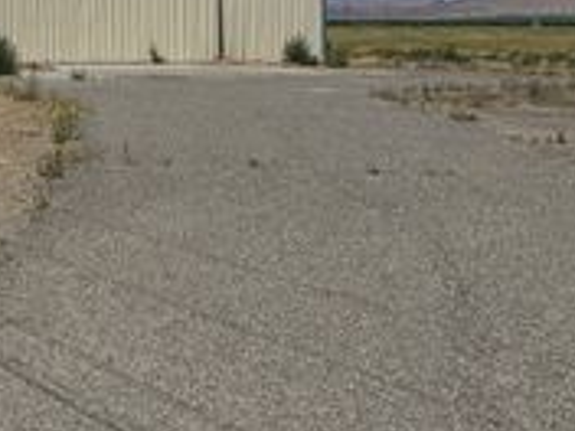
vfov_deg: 20.6
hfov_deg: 26.2
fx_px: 1130
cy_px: -44
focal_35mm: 68
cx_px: -72
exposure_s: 1/9009
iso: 80
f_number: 1.78
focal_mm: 6.76
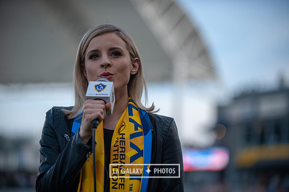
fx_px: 1043
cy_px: 96
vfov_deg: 10.5
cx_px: 144
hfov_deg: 15.8
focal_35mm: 130
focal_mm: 130
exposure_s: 1/1250
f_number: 2.8
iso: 250
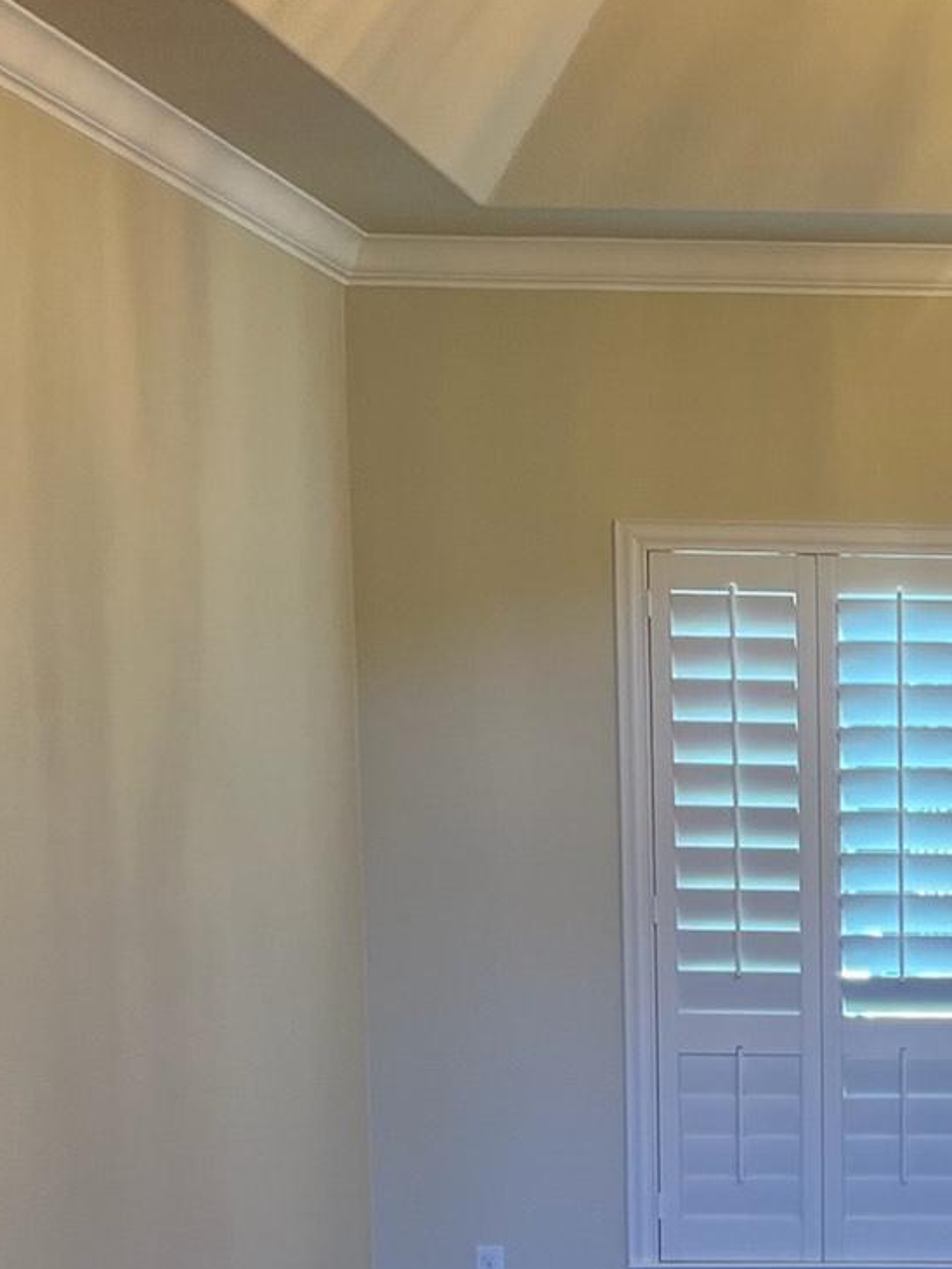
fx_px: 2603
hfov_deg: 19.2
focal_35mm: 71
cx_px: 1226
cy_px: 1073
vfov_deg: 26.7
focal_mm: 5.7
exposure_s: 1/120
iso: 100
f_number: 1.5
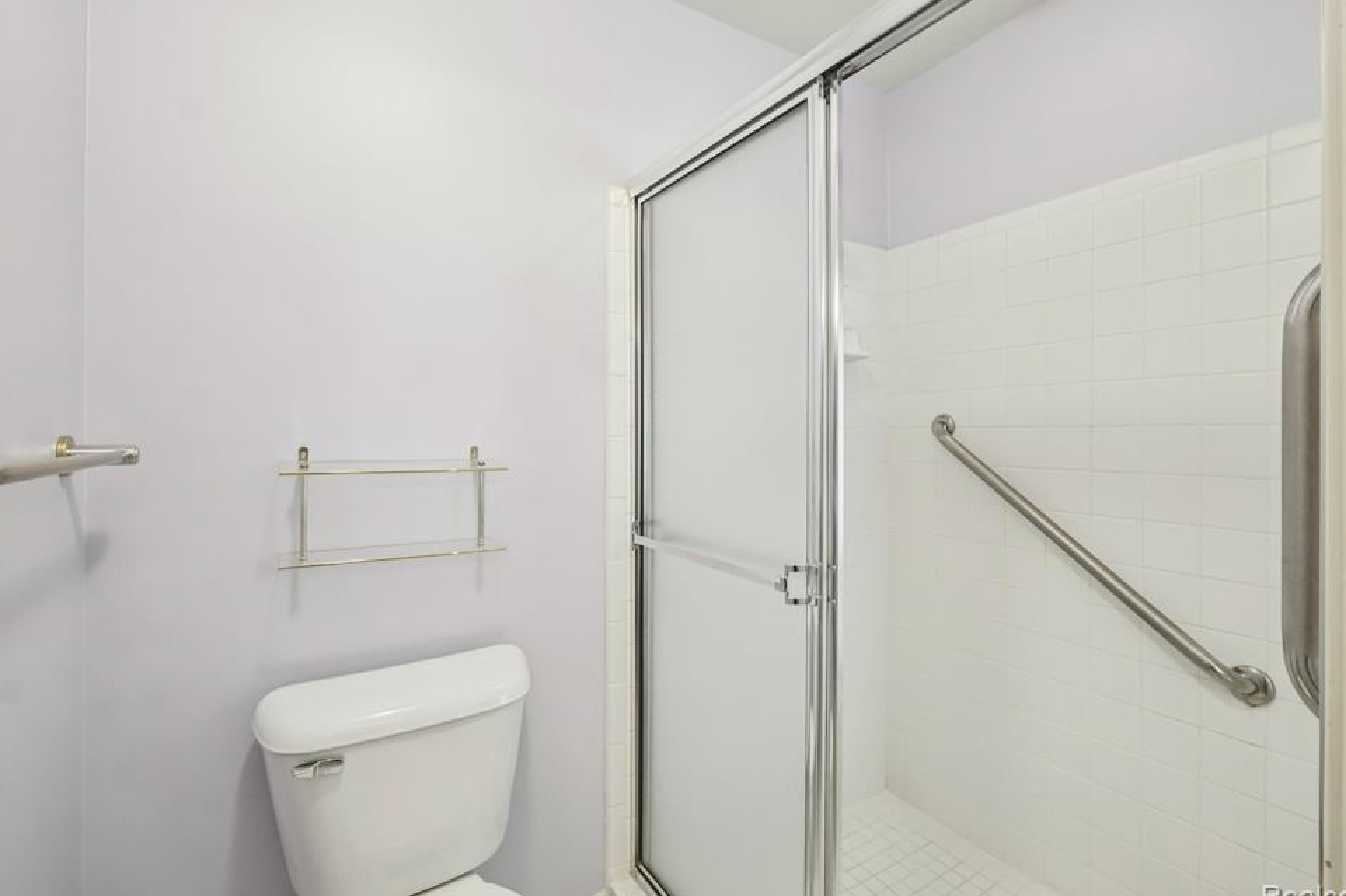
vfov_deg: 73.7
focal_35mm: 16
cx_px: 686
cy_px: 440
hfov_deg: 96.8
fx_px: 598
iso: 800
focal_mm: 10
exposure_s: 1/30
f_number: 8
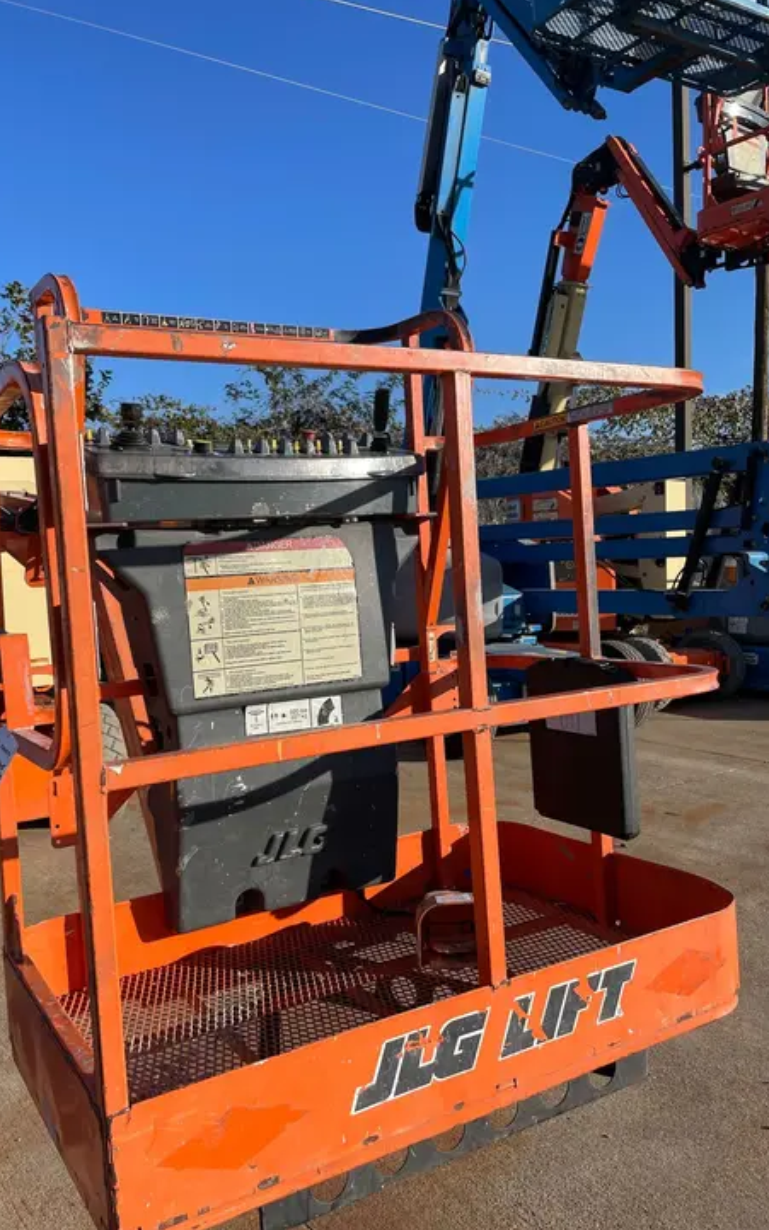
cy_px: 618
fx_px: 939
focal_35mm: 28
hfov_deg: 44.4
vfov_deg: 66.5
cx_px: 319
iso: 50
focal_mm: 4.2
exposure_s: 1/4132
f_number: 1.6
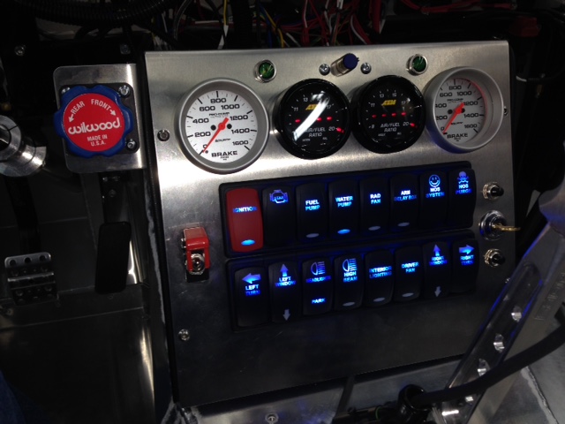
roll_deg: +0.6
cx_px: 282
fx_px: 539
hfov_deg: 55.4
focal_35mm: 33
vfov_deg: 42.9
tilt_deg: -28.1
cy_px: 212
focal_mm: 4.12
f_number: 2.4
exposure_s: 1/76
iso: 50
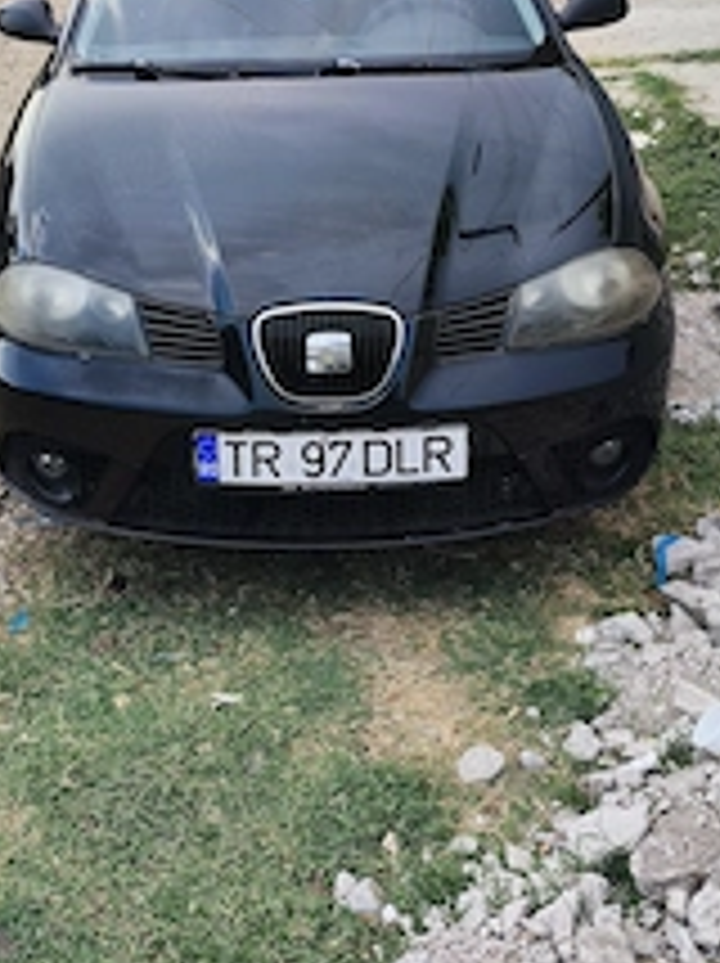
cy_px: 256
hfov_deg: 33.4
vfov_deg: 42.7
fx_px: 1195
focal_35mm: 43
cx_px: 288
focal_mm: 6.14
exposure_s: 1/250
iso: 50
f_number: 1.65
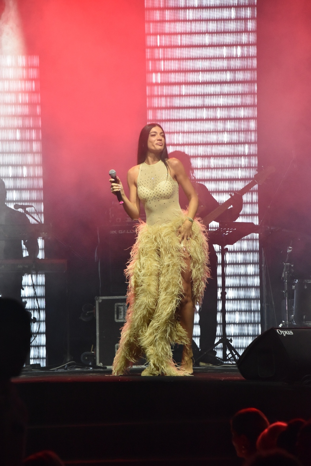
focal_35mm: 250
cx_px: 156
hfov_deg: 5.5
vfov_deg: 8.2
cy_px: 233
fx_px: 3237
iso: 4000
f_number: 10
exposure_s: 1/400
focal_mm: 250
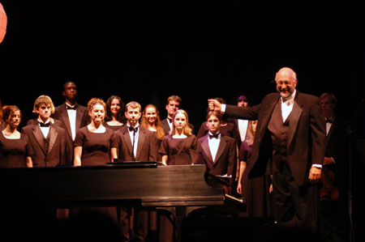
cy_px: 121
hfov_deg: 17.1
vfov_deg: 11.4
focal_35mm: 120
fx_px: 1215
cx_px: 182
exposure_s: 1/50
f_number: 2.8
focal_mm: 80
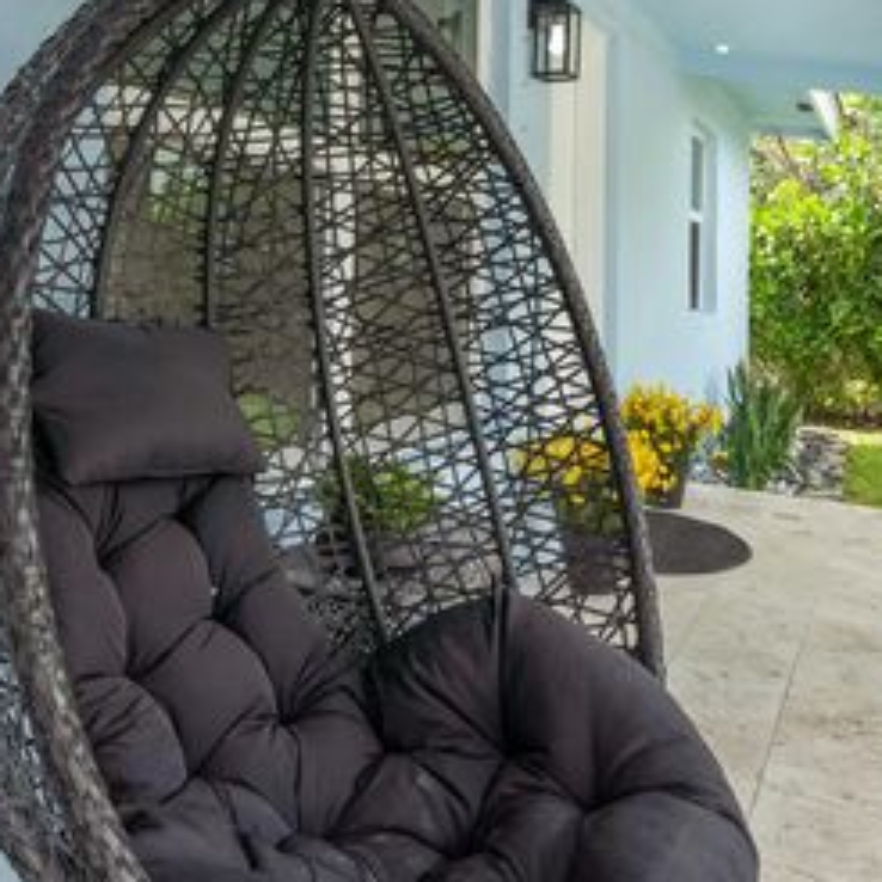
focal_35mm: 31
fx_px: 894
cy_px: 299
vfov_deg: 51.6
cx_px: 355
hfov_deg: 52.2
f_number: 9
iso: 250
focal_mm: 14
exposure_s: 1/125
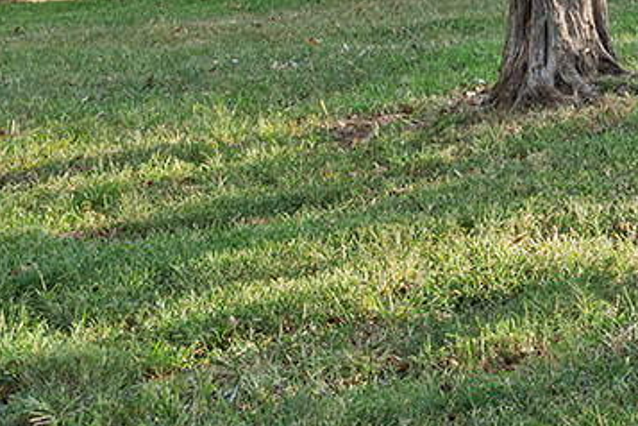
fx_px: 2304
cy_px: -407
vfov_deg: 9.8
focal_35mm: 130
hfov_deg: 13.8
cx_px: 1212
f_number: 10
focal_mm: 29
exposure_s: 1/50
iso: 640
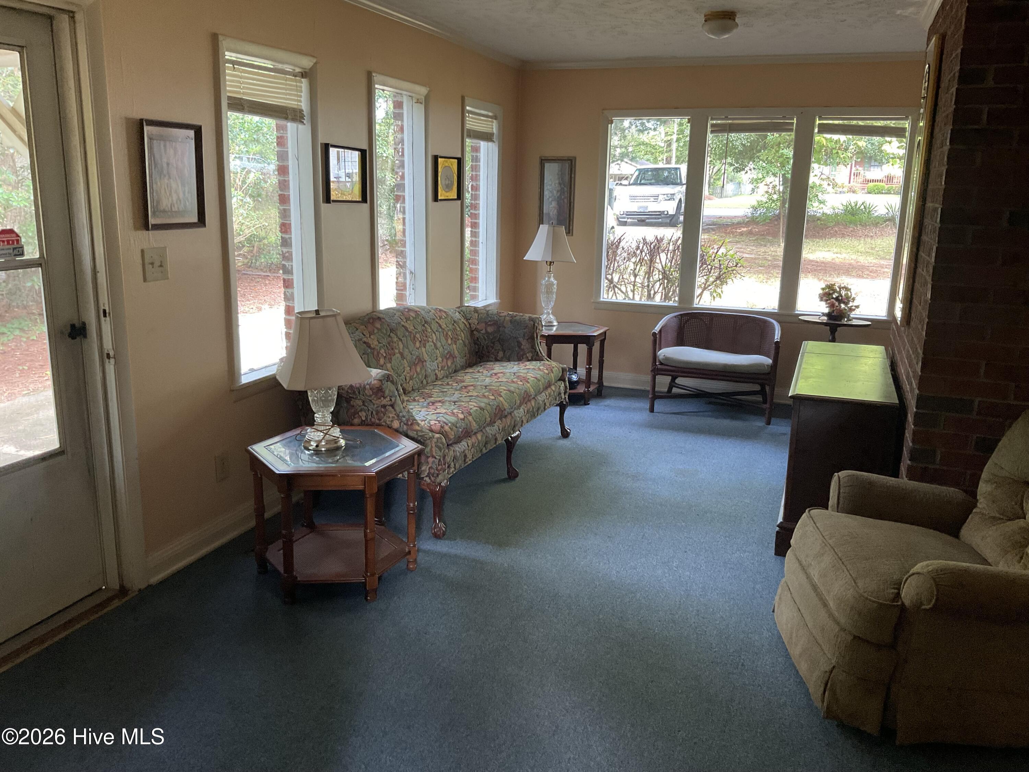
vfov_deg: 48.2
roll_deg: -2.6
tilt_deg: -14.9
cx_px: 514
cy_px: 386
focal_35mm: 29
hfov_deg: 61.7
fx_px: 862
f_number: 1.8
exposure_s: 1/60
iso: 100
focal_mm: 3
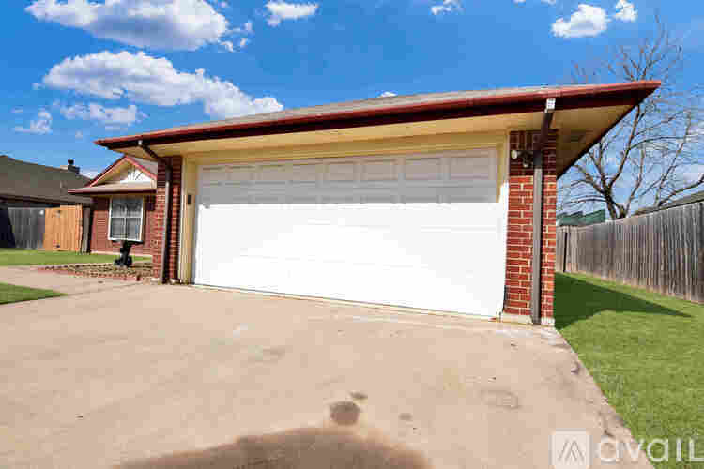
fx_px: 323
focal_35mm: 16
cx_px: 352
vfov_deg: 72.1
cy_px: 234
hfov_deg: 95.0
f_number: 22
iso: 100
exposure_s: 1/320
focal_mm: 11
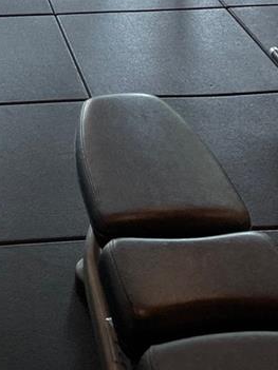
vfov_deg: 19.6
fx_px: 954
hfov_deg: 16.1
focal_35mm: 89
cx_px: -24
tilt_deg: -12.5
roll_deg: +1.3
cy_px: -161
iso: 64
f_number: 1.6
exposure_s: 1/120
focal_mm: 4.2
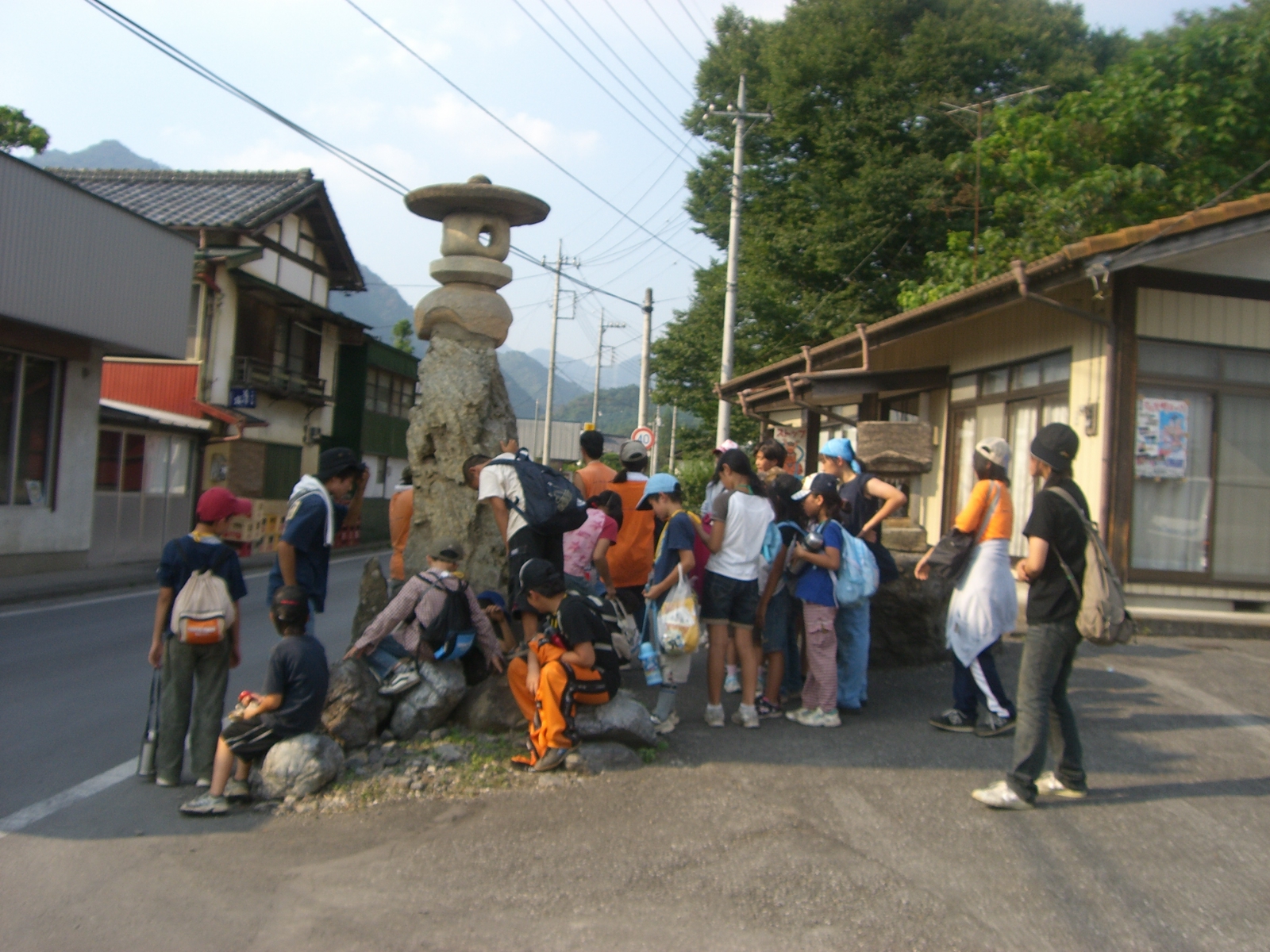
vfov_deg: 37.7
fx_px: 1394
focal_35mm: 38
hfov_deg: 49.0
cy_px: 476
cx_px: 635
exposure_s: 1/250
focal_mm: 6.2
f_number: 4.3
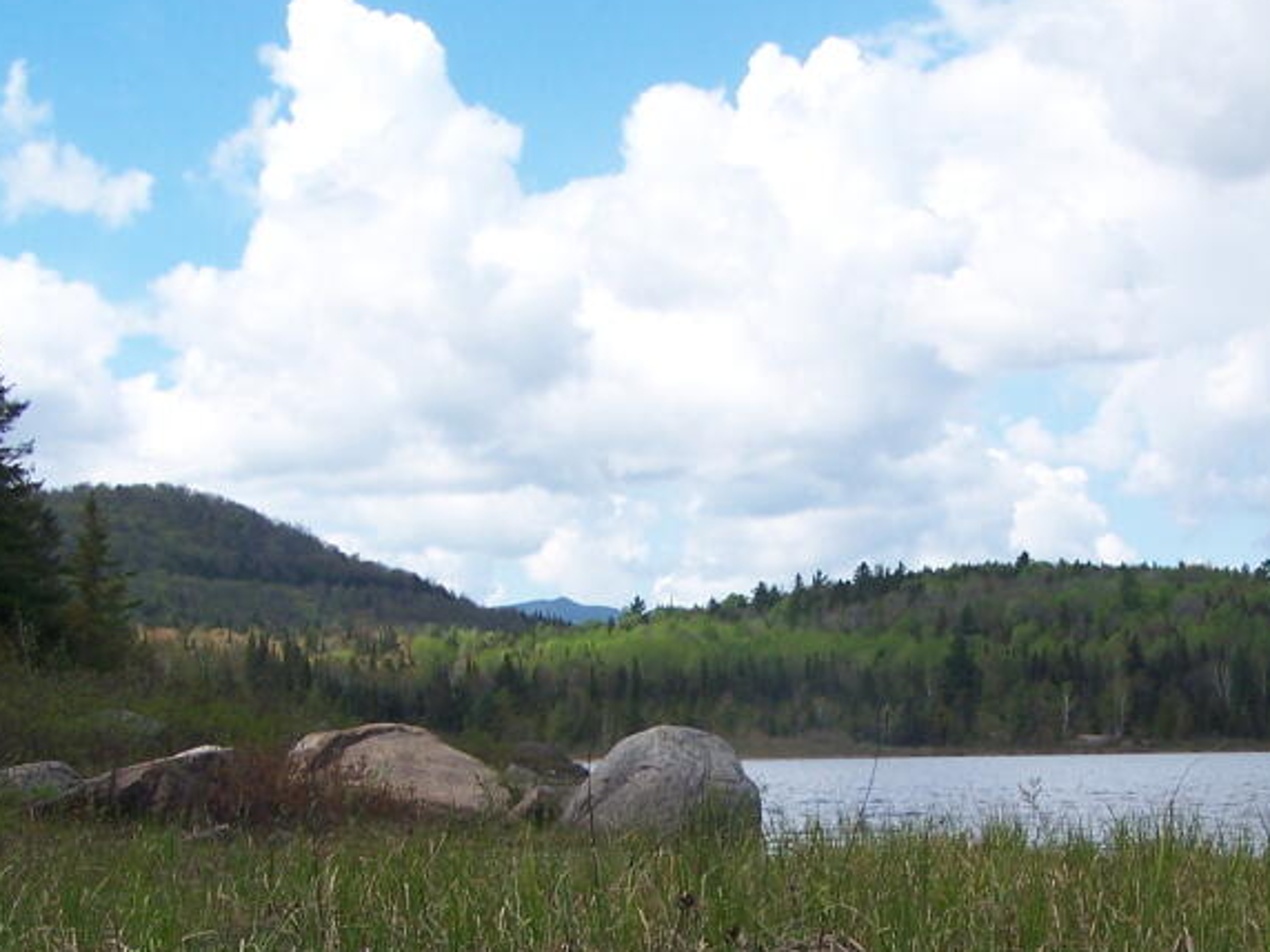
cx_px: 839
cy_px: 715
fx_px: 2495
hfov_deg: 28.4
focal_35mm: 68
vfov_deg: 21.4
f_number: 4
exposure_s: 1/640
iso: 80
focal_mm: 6.3
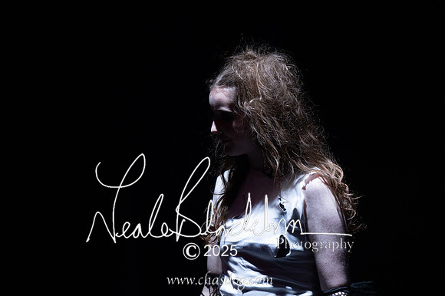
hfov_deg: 6.9
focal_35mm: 300
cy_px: 148
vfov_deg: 4.6
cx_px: 222
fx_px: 3706
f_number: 2.8
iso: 2000
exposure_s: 1/640
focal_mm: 200
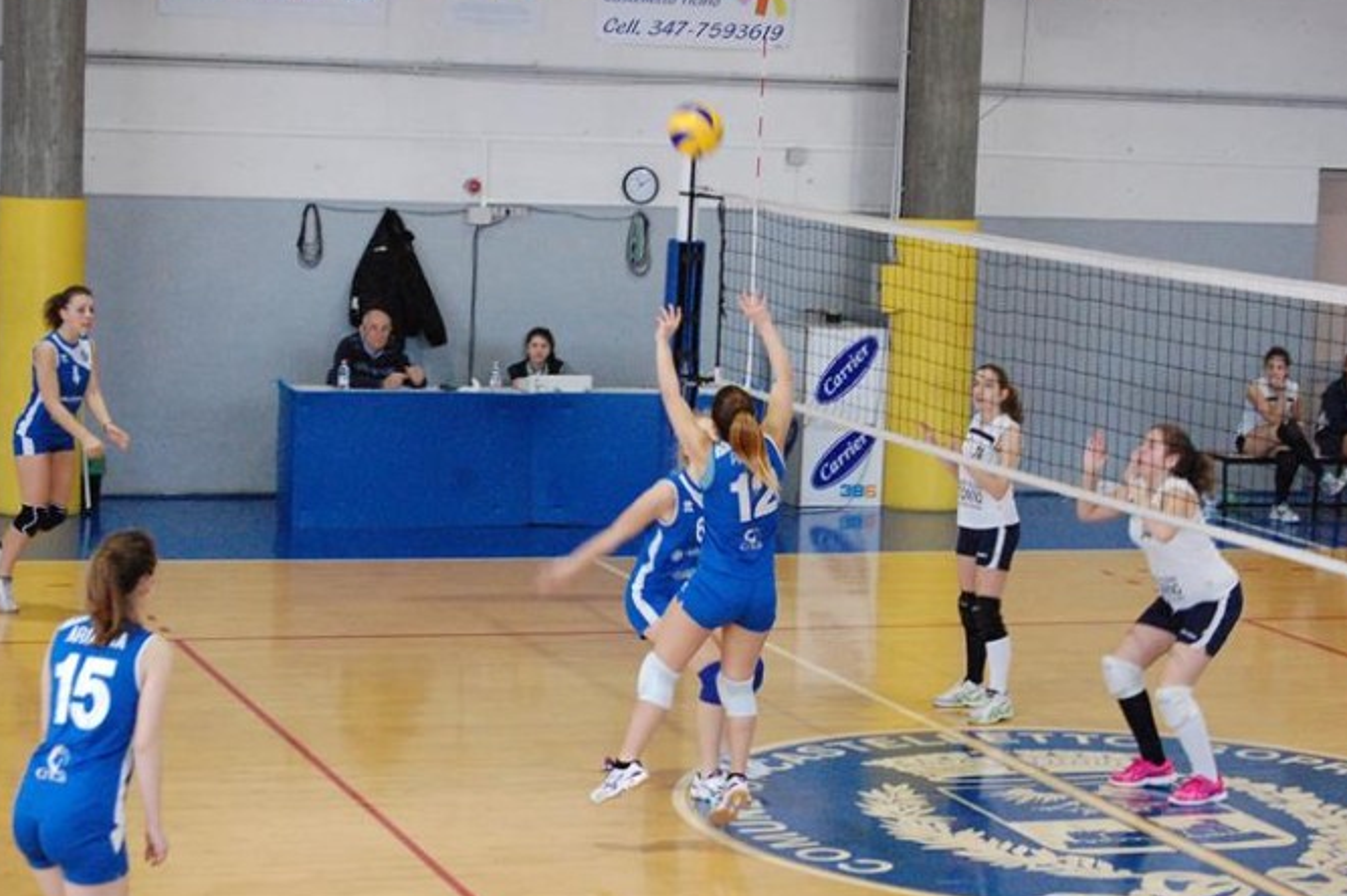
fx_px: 3236
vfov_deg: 15.8
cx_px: 662
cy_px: 440
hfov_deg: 23.5
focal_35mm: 87
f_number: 5.6
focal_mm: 55
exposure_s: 1/125
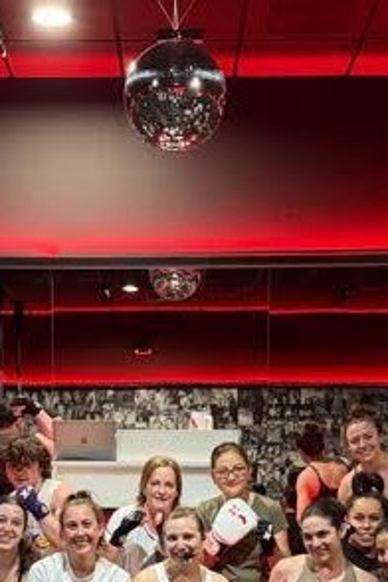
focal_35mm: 71
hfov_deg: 19.2
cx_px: 155
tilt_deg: -4.7
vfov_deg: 27.1
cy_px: 558
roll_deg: +0.8
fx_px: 1148
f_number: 1.78
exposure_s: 1/40
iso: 800
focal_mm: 6.76
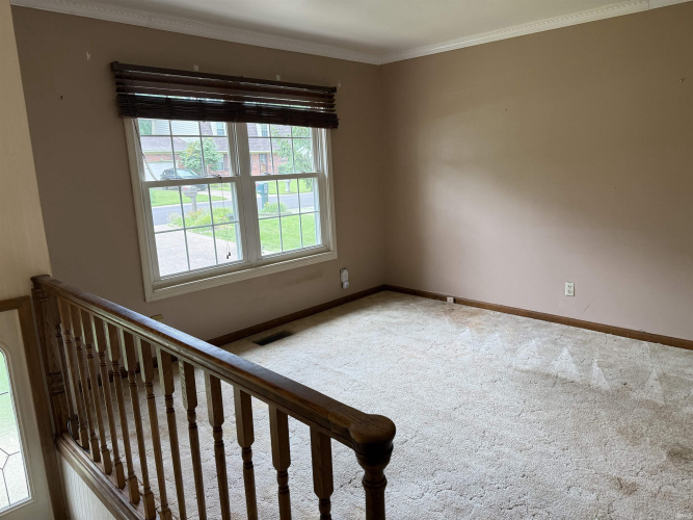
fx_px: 480
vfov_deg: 56.8
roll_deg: +2.6
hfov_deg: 71.6
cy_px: 260
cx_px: 346
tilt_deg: -10.3
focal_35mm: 24
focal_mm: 6.76
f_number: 1.78
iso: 100
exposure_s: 1/212
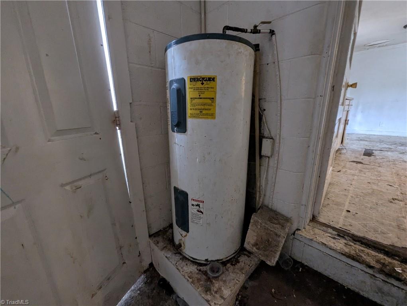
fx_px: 153
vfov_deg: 90.0
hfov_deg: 106.1
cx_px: 204
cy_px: 153
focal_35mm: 13
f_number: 2.2
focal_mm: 1.95
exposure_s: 1/23.8
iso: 308
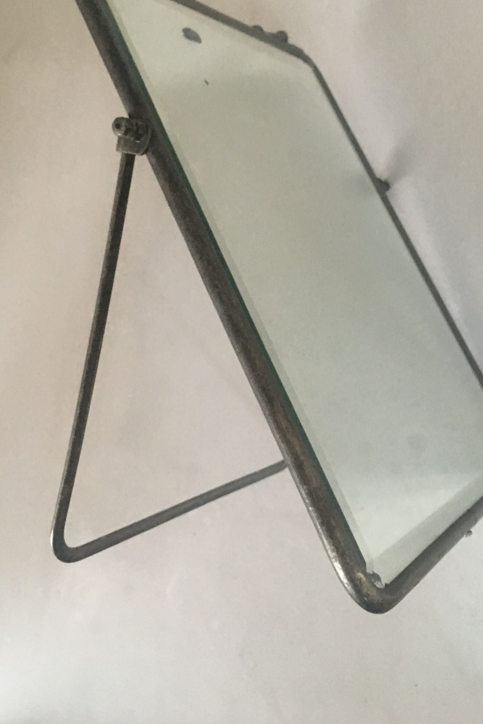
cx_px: 229
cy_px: 274
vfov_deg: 49.1
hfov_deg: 34.2
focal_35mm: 39
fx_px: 785
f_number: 2.2
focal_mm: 4.15
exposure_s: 1/17
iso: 250
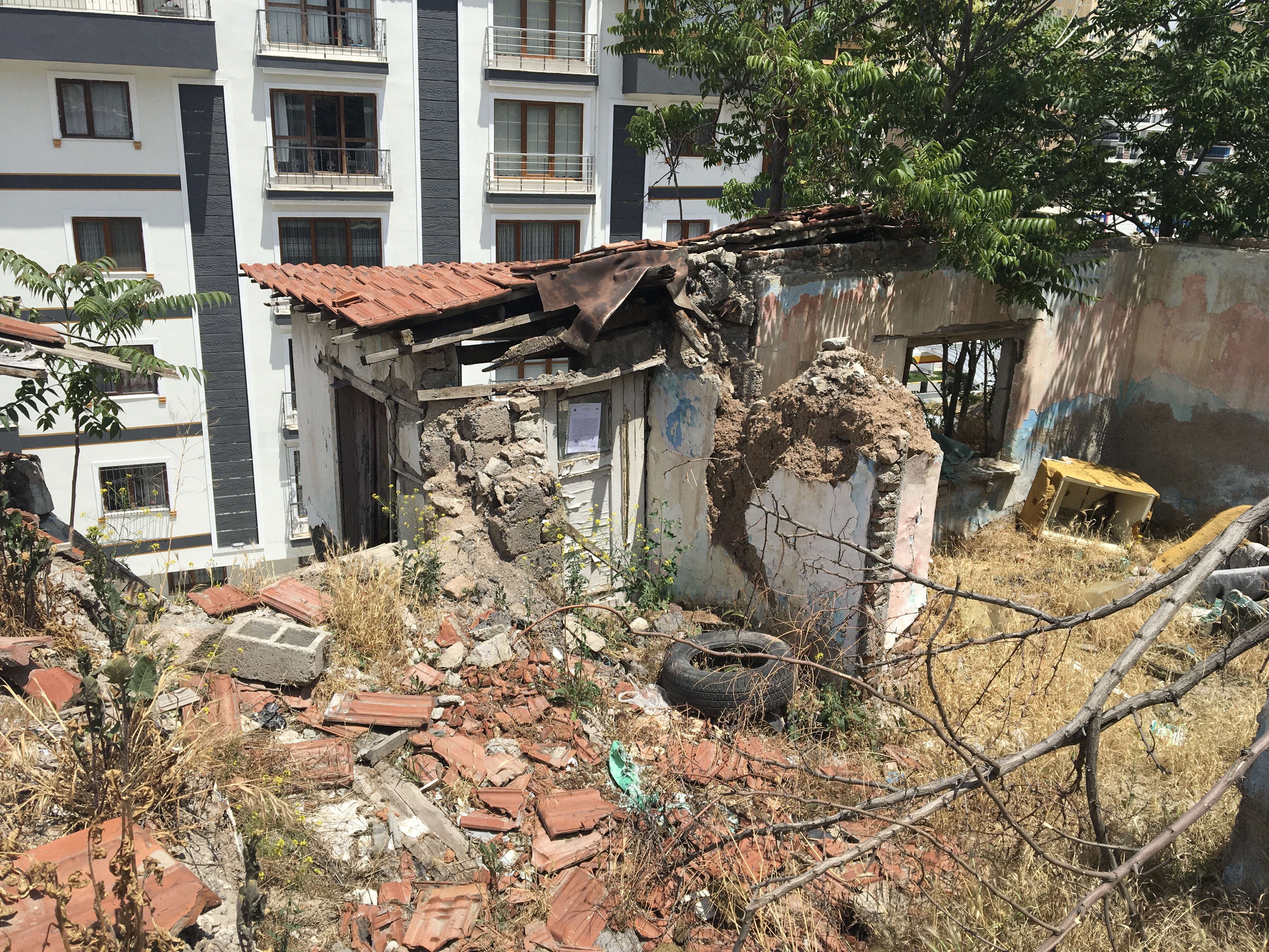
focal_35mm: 29
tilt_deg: -18.1
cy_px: 476
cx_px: 634
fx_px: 1063
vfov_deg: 48.2
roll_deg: -2.1
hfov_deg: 61.7
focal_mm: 4.15
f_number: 2.2
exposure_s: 1/2137
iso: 25
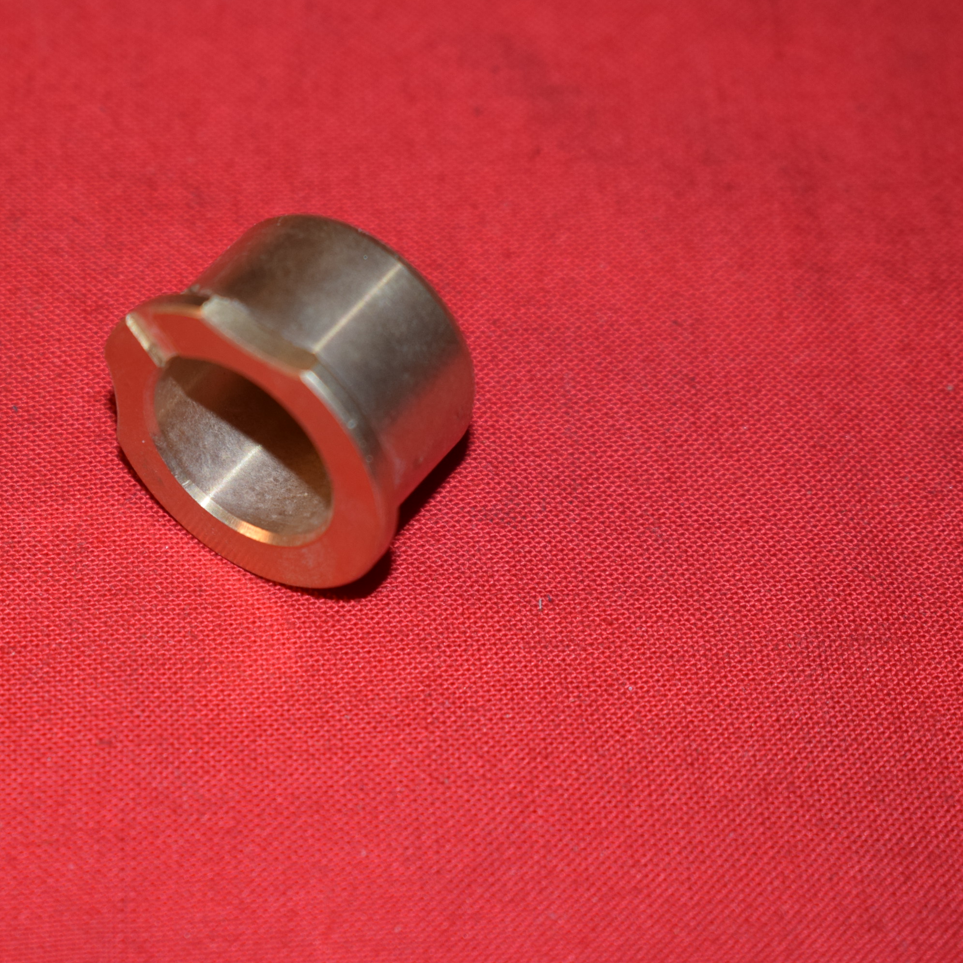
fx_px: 3325
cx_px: 267
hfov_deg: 16.4
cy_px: 482
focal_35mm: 106
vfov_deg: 16.5
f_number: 5.6
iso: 400
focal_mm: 55
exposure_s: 1/30
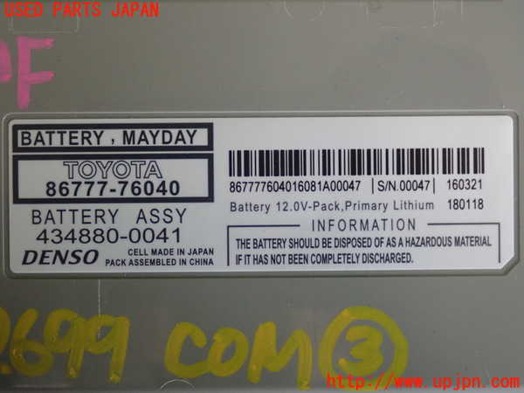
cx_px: 262
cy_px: 196
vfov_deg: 29.7
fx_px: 742
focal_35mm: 49
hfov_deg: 38.9
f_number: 3.2
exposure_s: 1/125
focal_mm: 8.99
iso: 800
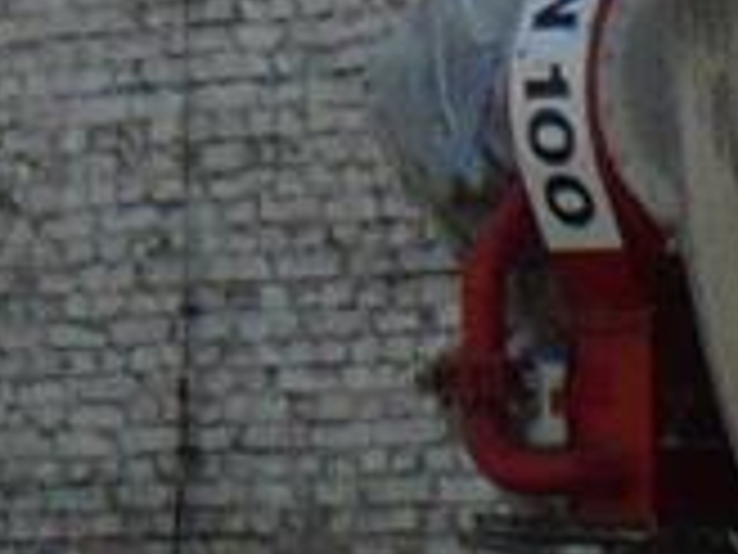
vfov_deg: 4.3
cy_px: 2004
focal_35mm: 327
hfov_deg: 5.7
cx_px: 2133
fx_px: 6972
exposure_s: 1/160
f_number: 8
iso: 100
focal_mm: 4.6
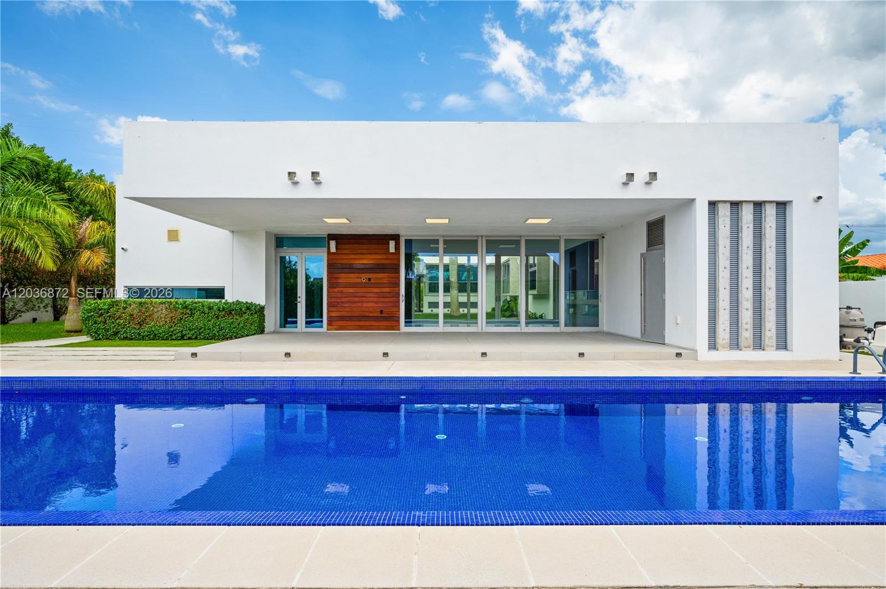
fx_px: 442
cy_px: 294
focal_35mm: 18
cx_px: 443
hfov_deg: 90.1
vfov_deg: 67.3
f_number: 9
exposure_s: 1/320
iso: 200
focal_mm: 18
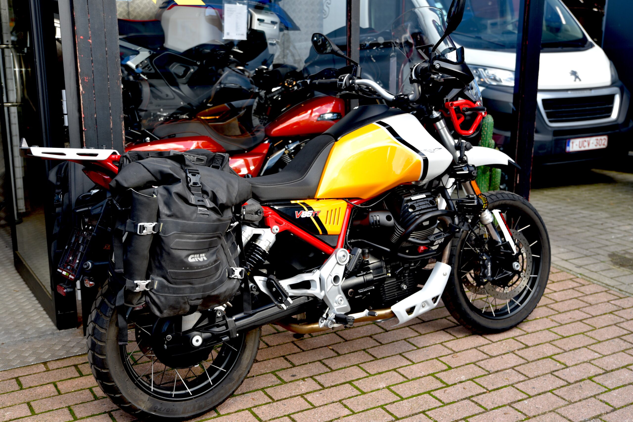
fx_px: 792
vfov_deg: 29.9
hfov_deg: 43.6
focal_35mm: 45
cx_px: 316
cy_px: 211
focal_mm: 45
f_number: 4.5
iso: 200
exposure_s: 1/80
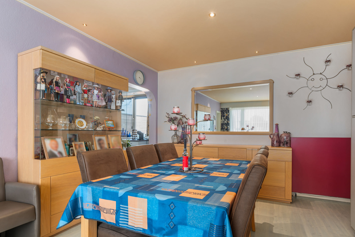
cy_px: 128
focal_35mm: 19
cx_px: 192
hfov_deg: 88.1
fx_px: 183
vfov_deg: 65.7
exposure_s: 1/3
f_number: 11
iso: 160
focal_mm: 16.5
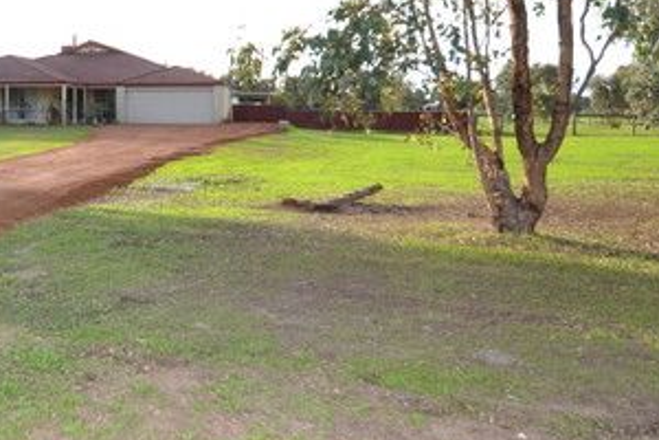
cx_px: 88
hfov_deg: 44.8
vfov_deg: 33.3
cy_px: 172
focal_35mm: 40
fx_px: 732
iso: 220
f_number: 5.6
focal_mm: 10
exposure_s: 1/125
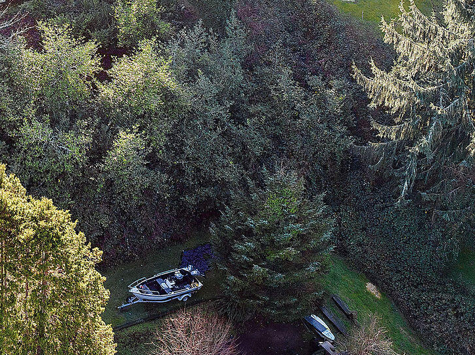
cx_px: -12
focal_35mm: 68
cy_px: -27
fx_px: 932
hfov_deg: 26.8
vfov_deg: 20.6
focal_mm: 12.29
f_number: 2.8
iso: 140
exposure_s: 1/200
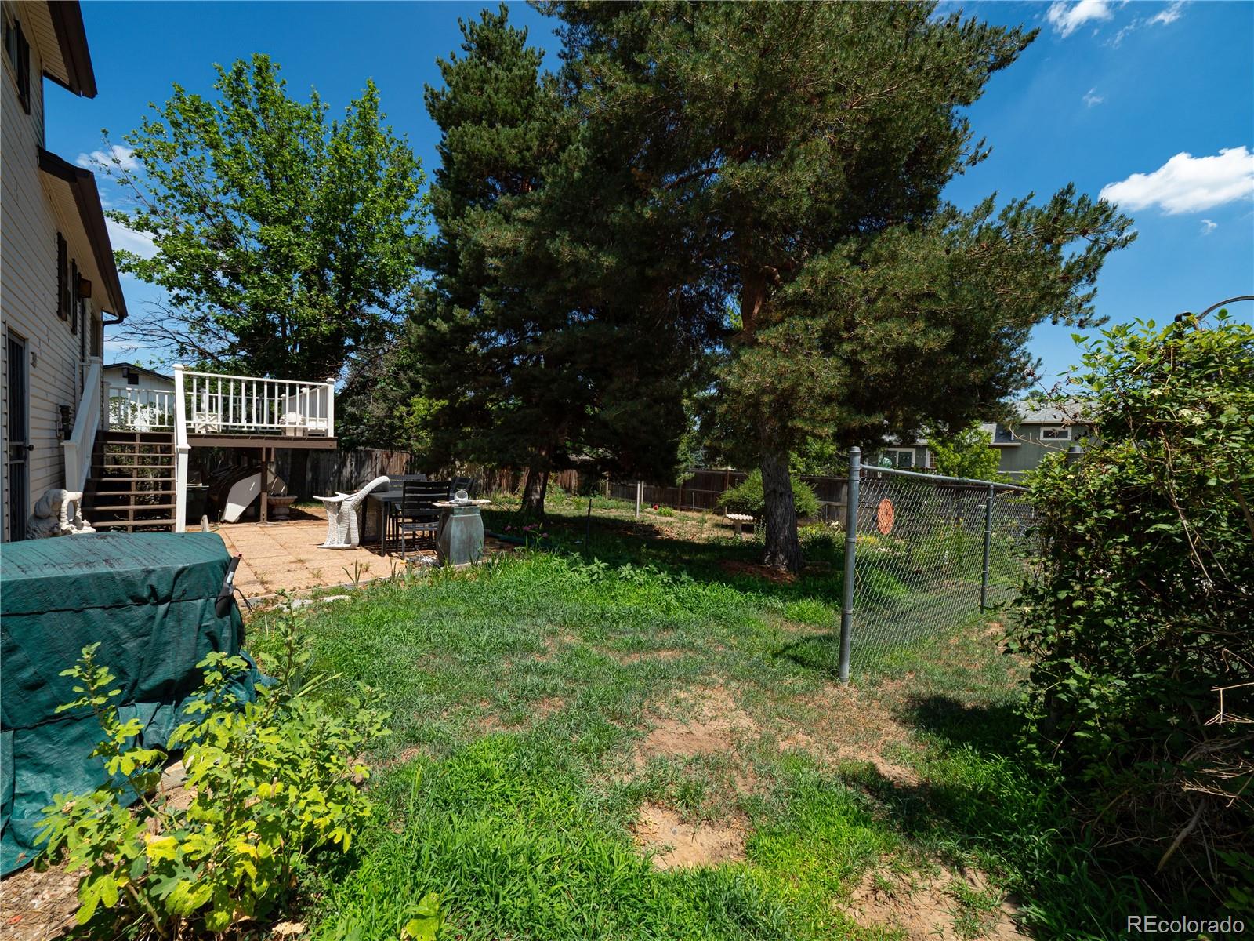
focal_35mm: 14
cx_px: 627
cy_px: 470
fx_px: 507
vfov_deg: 85.7
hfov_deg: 102.1
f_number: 7.1
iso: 100
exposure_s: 1/250
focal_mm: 7
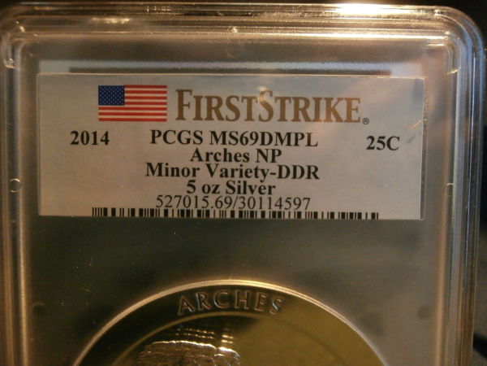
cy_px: 183
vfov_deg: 37.7
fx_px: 535
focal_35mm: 38
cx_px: 244
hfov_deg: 49.0
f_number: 3.9
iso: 800
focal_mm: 6.67
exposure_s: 1/20
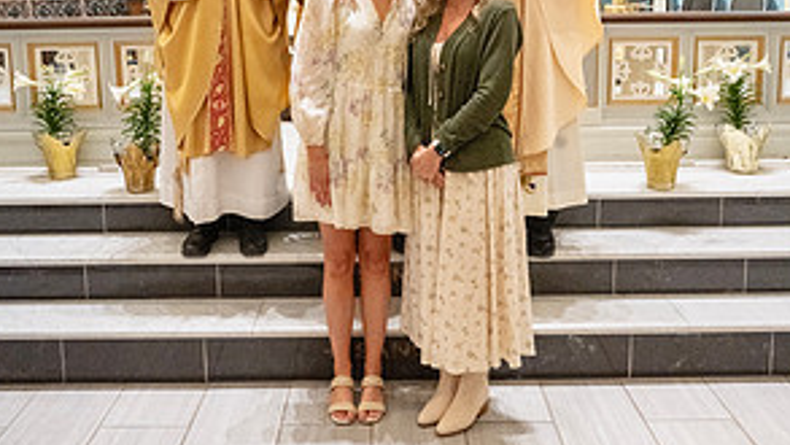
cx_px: 391
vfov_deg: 28.6
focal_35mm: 41
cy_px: 111
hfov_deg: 49.4
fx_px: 859
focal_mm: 25.5
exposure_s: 1/60
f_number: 7.1
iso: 5000
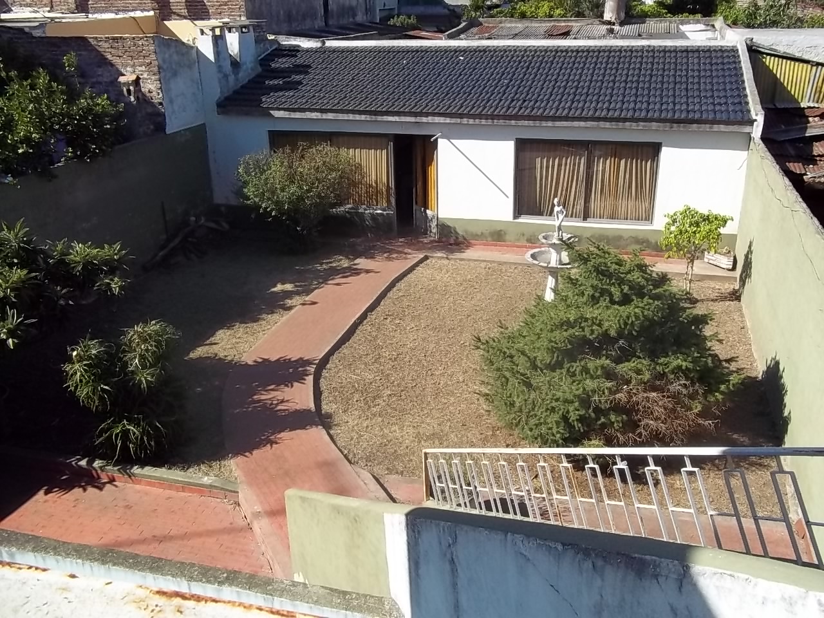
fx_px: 762
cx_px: 412
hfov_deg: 56.8
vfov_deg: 44.2
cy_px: 309
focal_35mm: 32
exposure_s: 1/320
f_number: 5.5
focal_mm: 5.7
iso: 80
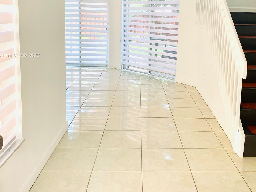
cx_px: 152
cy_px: 56
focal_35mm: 38
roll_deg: -1.8
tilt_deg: -6.1
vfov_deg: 37.1
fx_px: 281
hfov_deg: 48.7
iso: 50
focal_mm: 4.25
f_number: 1.8
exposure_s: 1/120
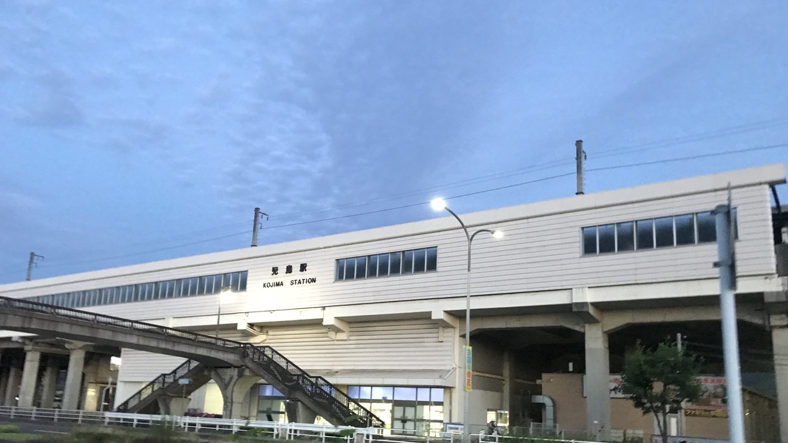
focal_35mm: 31
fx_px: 648
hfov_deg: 62.6
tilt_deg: +17.3
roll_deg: +0.3
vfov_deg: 37.6
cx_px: 394
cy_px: 269
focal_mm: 3.99
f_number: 1.8
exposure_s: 1/5
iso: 80
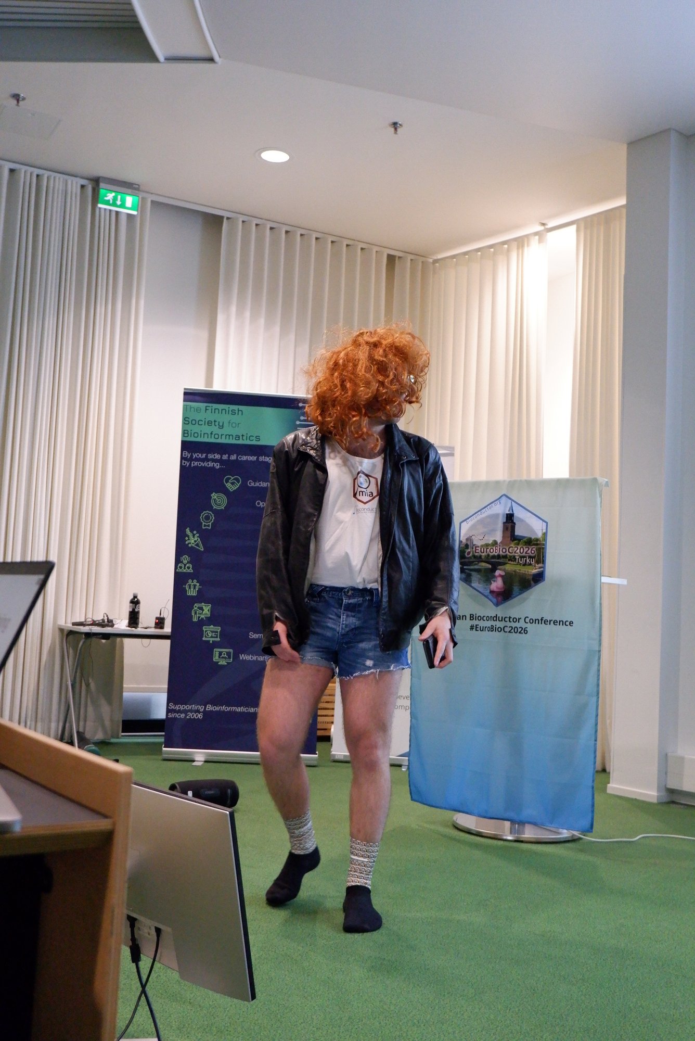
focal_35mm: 36
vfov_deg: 53.1
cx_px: 348
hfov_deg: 36.9
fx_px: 1041
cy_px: 520
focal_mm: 24.9
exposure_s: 1/180
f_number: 4.4
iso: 6400
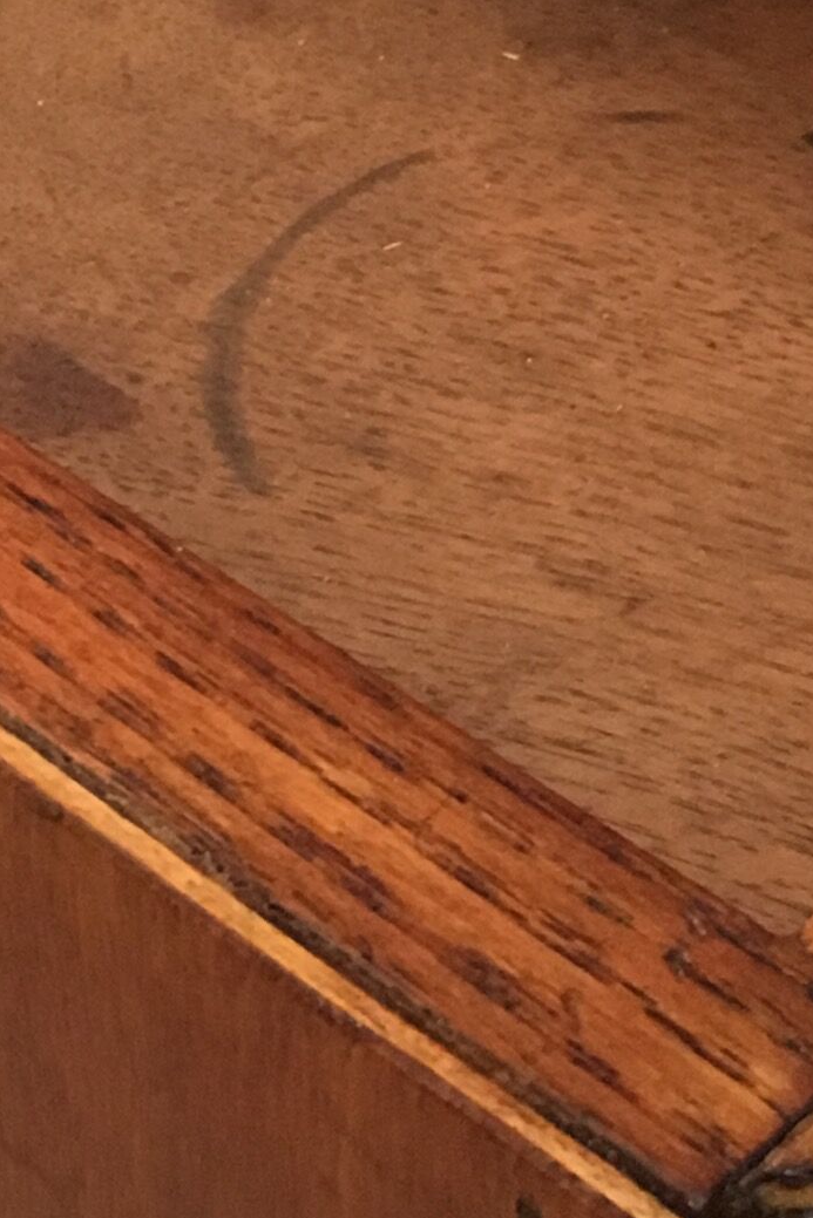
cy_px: 485
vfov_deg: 17.5
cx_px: 120
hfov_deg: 11.7
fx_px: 3962
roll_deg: +5.2
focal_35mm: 117
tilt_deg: -40.2
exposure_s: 1/20
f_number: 2.2
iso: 200
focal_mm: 4.15
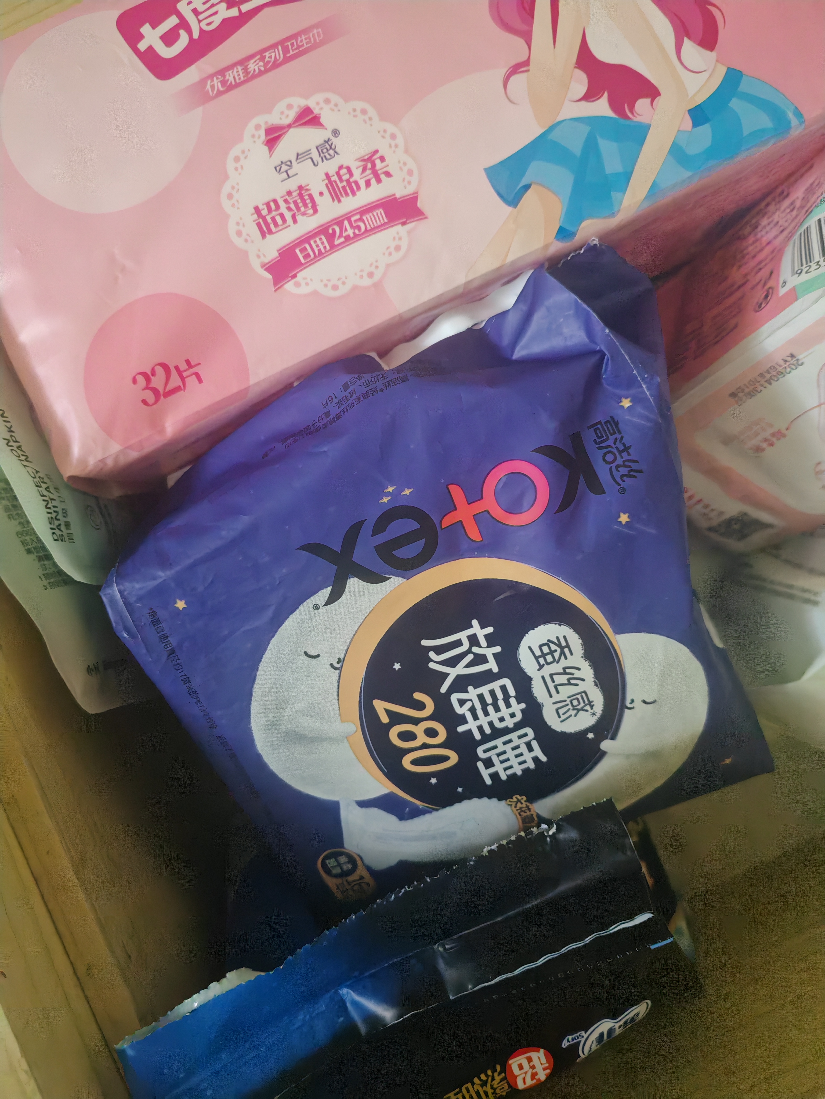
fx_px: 858
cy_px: 550
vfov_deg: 65.3
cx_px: 412
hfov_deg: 51.4
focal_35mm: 27
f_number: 1.95
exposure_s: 1/63
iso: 4000
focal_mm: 5.52
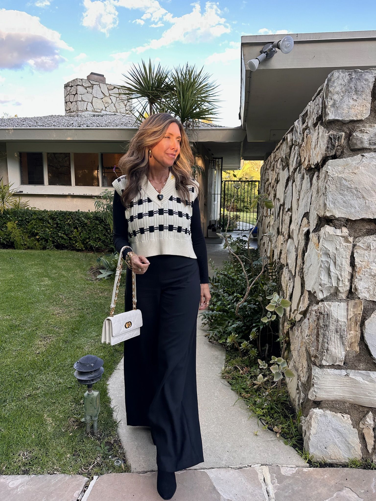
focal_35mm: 24
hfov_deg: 56.8
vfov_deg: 71.6
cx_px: 188
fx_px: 348
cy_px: 250
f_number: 1.78
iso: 64
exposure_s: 1/200
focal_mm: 6.86
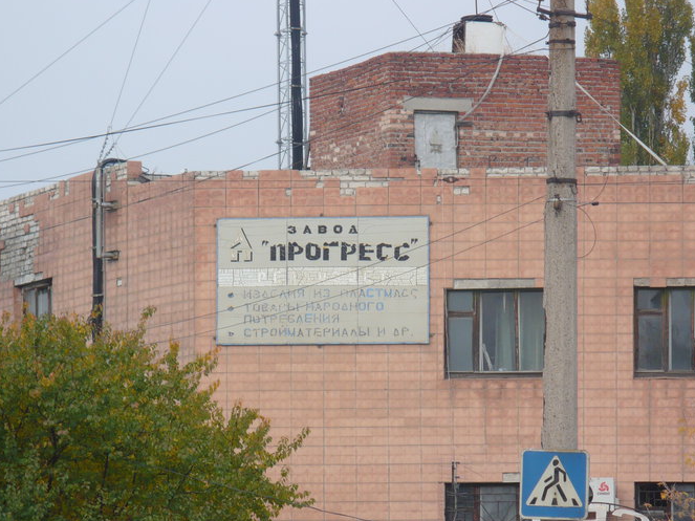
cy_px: 301
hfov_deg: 7.4
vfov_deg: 5.5
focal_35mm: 268
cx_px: 323
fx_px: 5380
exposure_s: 1/320
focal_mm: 36.6
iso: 100
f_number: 4.5
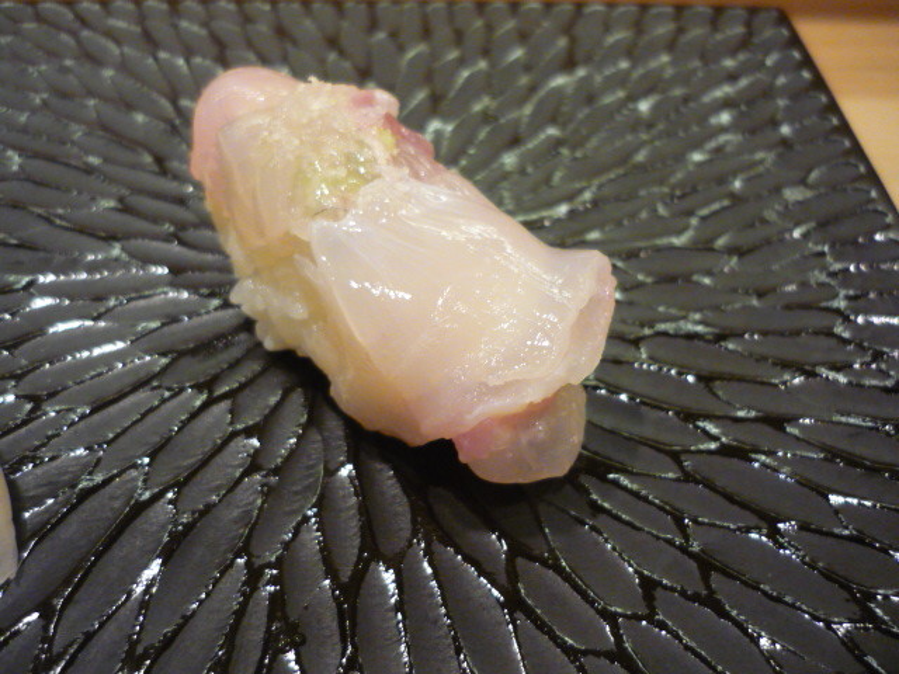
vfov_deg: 42.9
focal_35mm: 33
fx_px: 857
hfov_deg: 55.4
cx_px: 450
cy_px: 337
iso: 400
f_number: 2.8
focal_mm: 5.5
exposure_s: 1/25
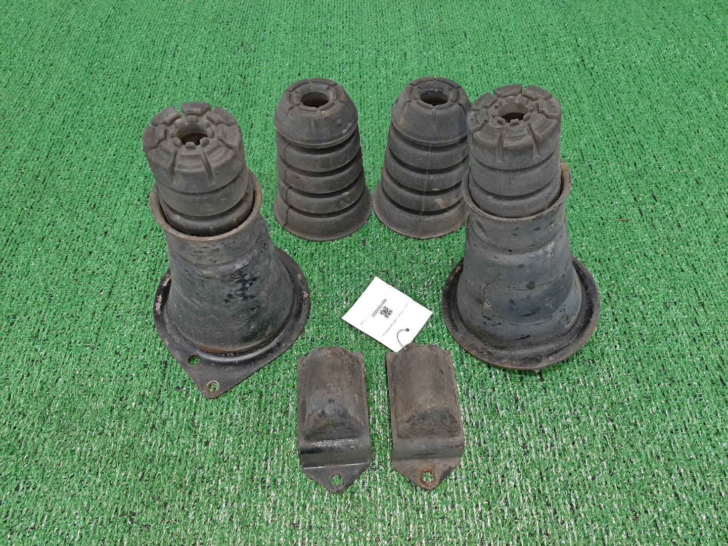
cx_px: 364
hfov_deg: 67.3
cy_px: 273
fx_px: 547
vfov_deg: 53.1
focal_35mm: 26
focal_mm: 3.93
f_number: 1.7
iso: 213
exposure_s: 1/50
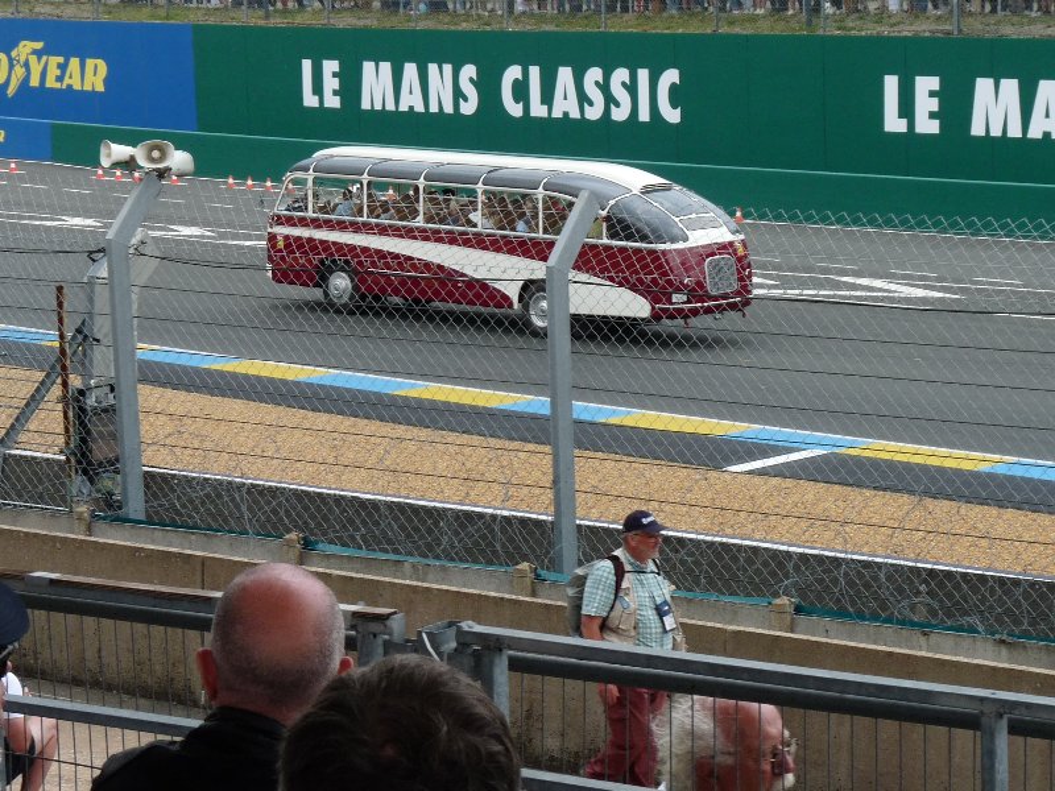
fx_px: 3109
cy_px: 396
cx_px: 528
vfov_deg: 14.5
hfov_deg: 19.3
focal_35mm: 102
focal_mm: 12.8
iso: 100
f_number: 5
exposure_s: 1/200
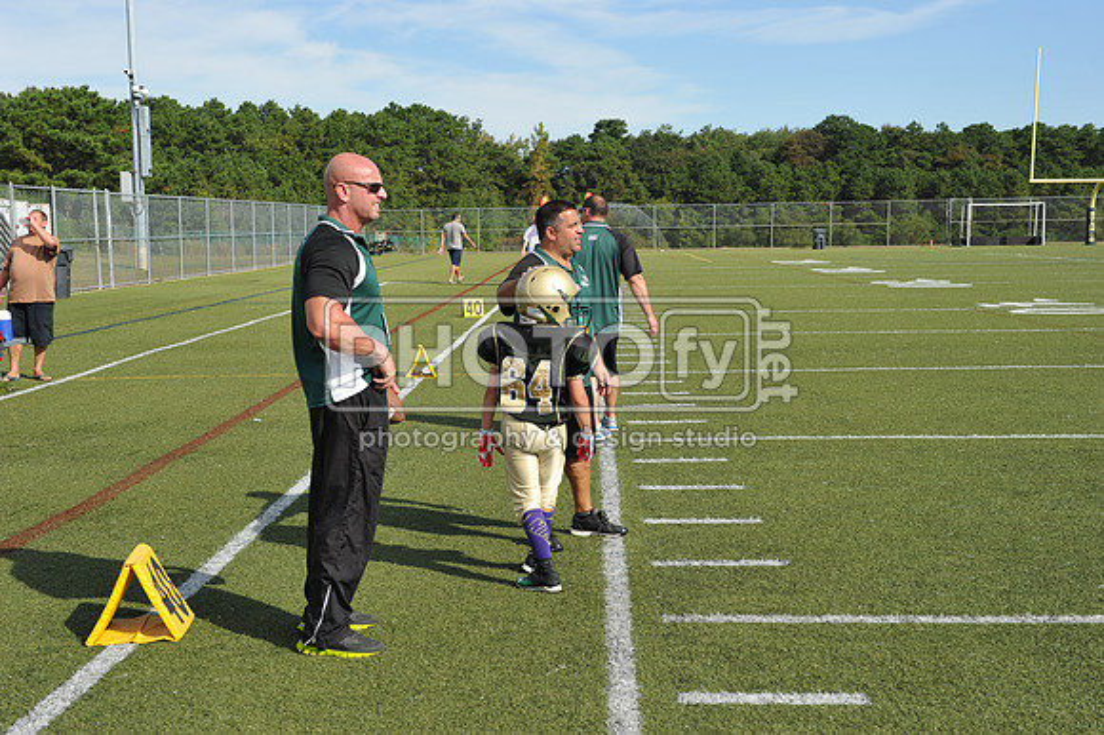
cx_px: 552
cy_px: 368
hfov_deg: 41.1
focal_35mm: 48
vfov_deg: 28.0
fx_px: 1471
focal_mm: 48
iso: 200
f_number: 8
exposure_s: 1/320
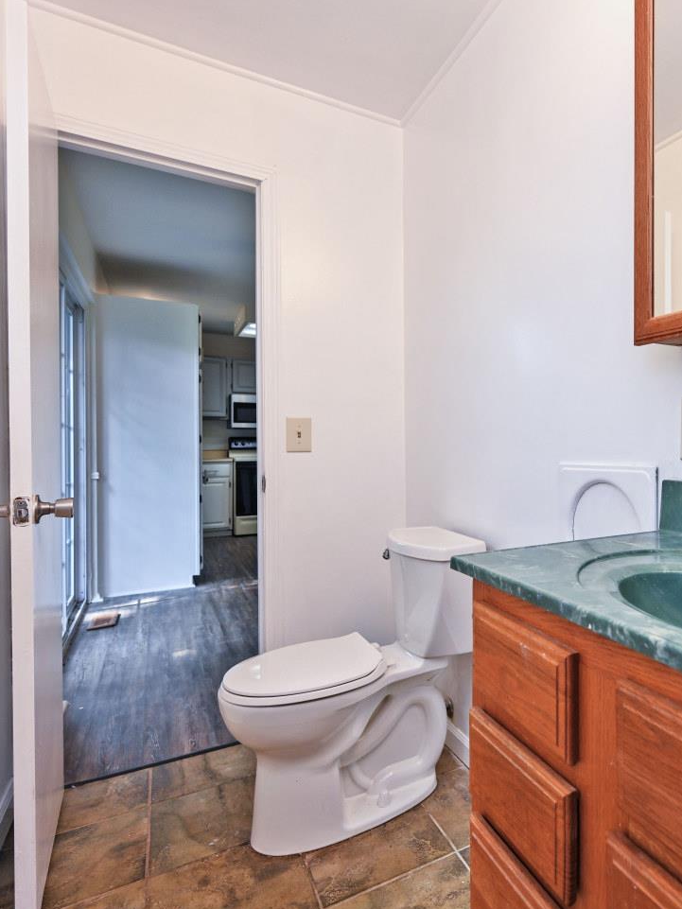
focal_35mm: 21
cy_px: 441
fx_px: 552
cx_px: 535
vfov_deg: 79.0
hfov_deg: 59.0
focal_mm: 14
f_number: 5
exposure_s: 1/100
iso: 200
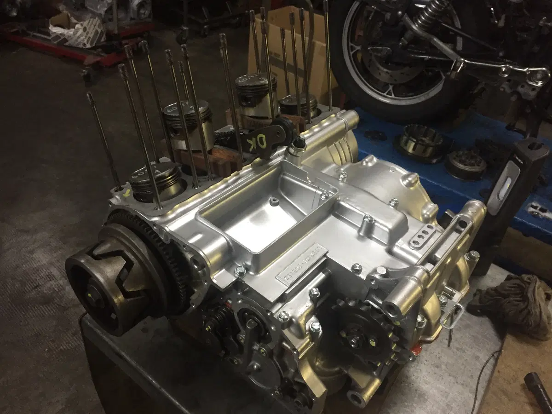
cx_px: 276
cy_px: 207
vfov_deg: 48.2
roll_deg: -7.0
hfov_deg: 61.7
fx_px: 462
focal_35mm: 29
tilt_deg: -37.2
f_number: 2.2
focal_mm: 4.15
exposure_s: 1/33
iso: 250
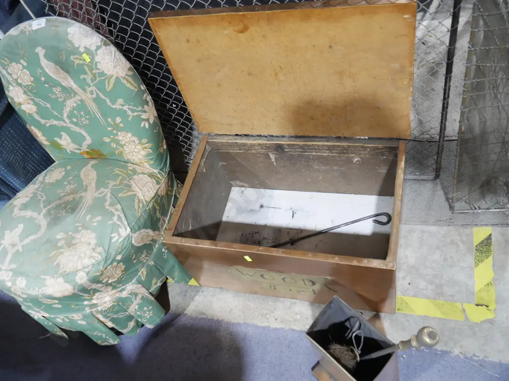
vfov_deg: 46.8
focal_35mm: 30
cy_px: 190
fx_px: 441
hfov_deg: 60.0
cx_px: 254
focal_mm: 15
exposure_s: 1/60
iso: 1250
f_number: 3.6
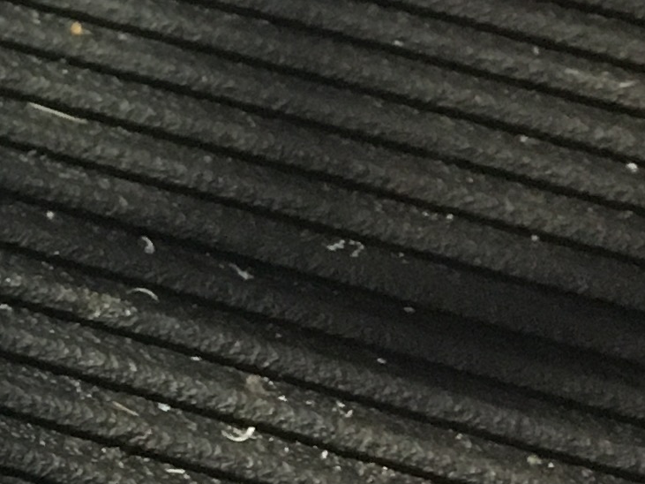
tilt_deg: -48.7
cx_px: -692
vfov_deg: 8.9
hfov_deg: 11.1
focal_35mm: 160
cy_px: -347
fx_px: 2981
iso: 200
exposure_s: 1/24
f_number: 2.2
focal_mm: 4.15
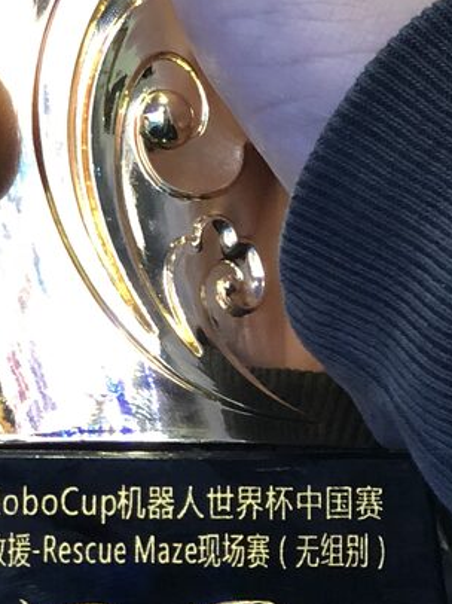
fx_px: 3573
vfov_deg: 9.7
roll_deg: -4.5
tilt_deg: -1.4
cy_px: 234
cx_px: 196
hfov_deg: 7.2
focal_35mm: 205
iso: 100
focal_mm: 6
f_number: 2.4
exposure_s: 1/31
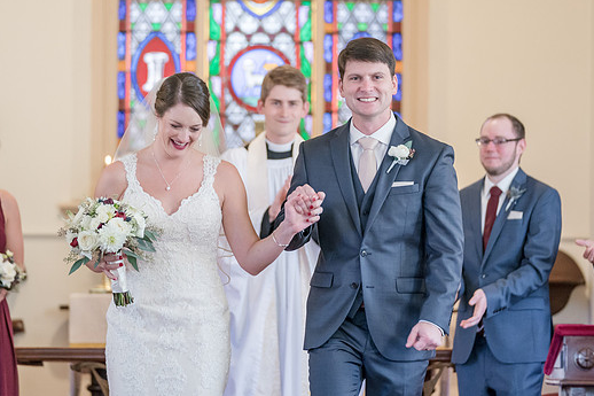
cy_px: 201
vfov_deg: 7.4
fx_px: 3051
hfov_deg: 11.1
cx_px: 272
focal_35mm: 185
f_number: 2.8
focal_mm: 140
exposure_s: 1/160
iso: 2000
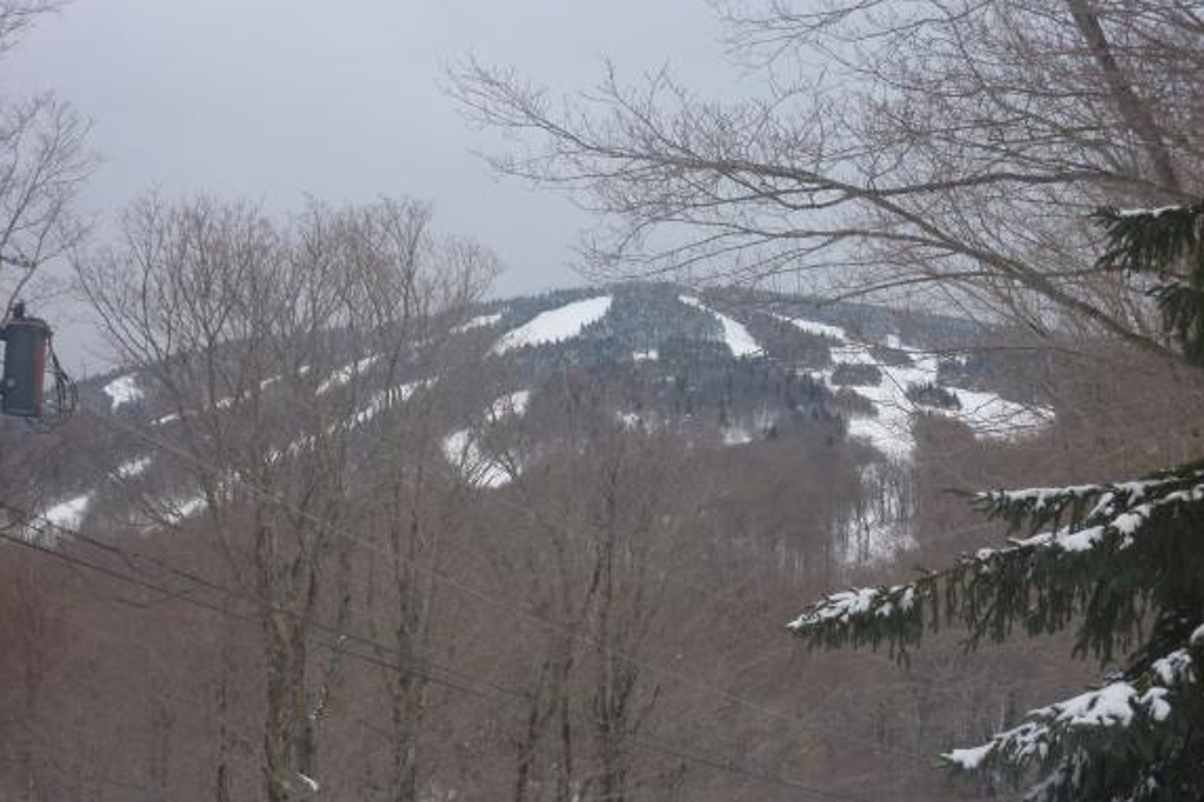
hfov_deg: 21.5
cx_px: 604
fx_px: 3176
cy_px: 404
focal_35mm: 95
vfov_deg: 14.4
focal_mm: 14.7
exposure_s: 1/500
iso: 200
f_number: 5.6
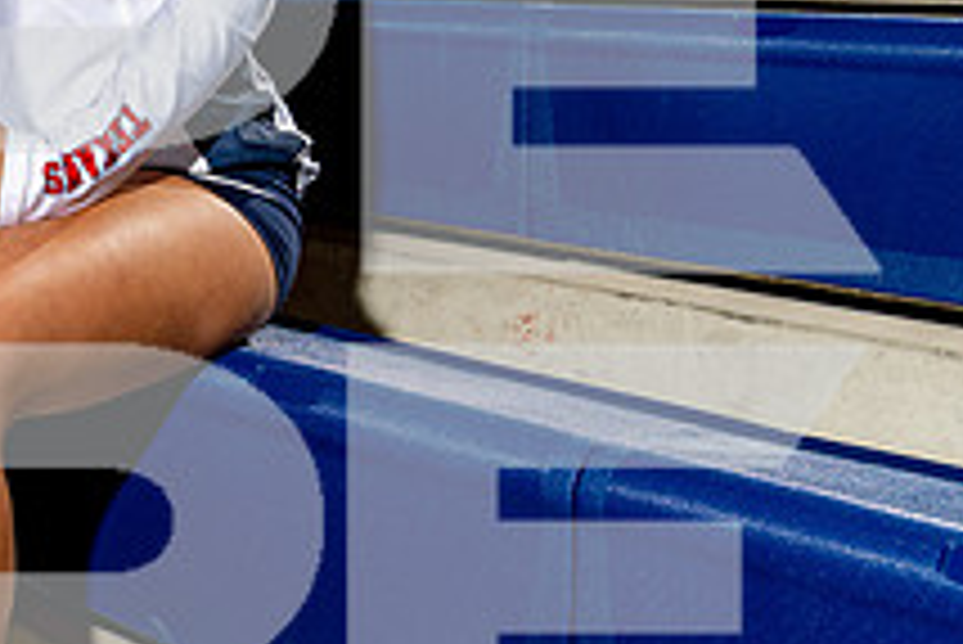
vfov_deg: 20.4
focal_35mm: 65
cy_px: 38
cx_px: -266
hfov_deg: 26.5
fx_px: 1740
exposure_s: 1/250
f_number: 5.6
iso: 250
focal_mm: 24
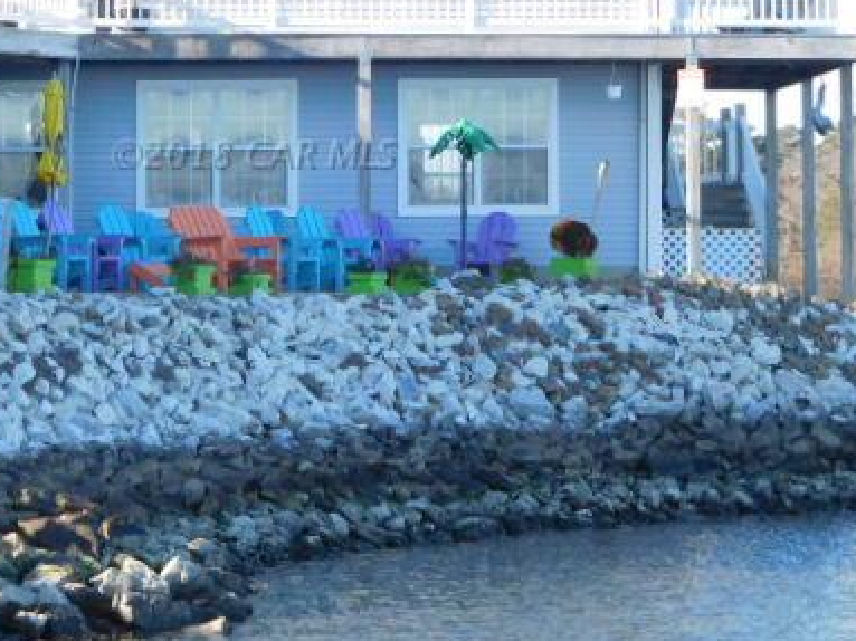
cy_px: 152
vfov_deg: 7.9
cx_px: 253
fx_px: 4623
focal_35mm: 187
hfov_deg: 10.6
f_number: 4.9
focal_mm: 20
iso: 125
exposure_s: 1/200
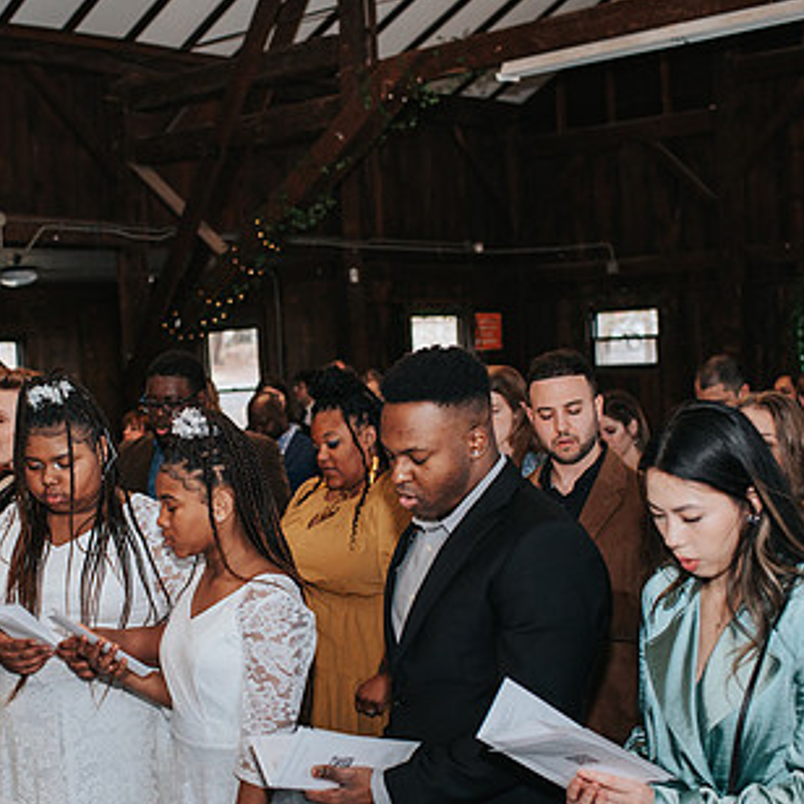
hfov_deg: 30.3
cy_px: 493
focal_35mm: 56
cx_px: 248
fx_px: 1472
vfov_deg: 30.5
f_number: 2.8
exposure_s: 1/160
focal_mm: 35
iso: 1000
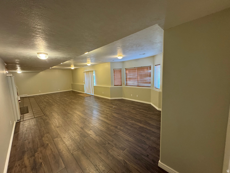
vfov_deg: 85.7
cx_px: 115
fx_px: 93
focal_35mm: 14
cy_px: 86
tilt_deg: -7.7
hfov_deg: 102.1
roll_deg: +1.5
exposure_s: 1/60
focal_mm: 2.22
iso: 320
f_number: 2.2
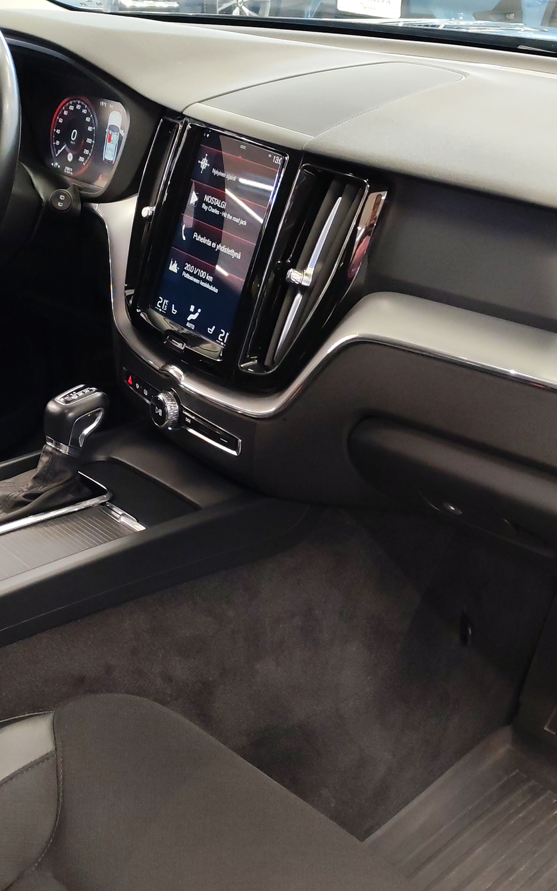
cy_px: 461
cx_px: 237
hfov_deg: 25.8
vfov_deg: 40.3
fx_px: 1215
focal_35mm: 50
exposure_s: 1/50
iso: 1250
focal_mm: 6.12
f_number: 1.9
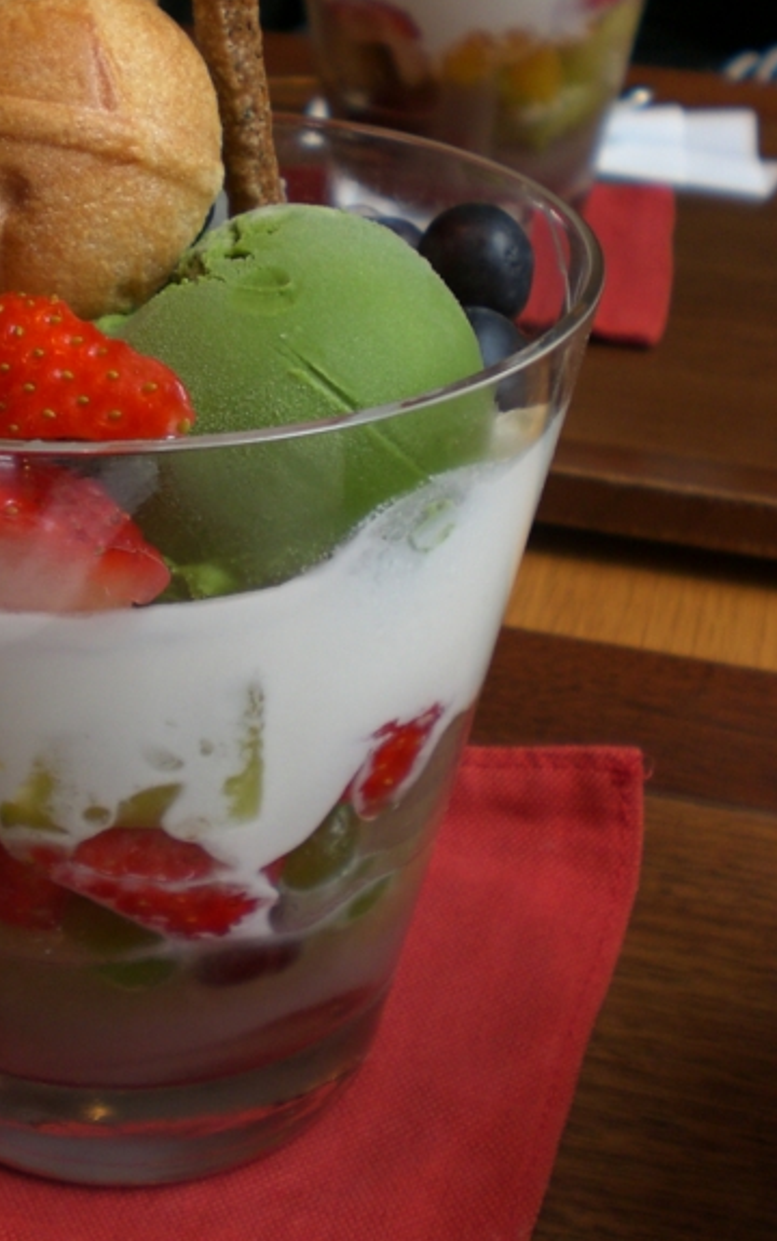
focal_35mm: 56
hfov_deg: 23.0
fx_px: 1895
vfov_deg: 36.1
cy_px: 468
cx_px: 216
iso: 100
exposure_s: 1/80
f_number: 3.1
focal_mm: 6.3
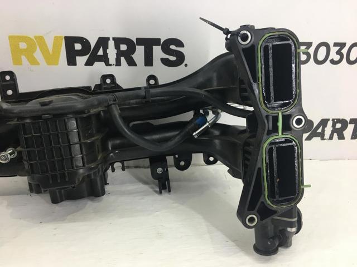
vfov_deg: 48.2
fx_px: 299
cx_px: 178
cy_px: 134
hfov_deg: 61.7
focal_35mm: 29
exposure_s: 1/33
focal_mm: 4.15
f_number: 2.2
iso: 32
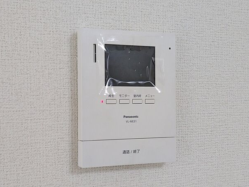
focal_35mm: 54
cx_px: 129
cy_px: 96
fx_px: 388
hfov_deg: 35.5
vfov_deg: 27.0
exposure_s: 1/120
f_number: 1.89
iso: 277
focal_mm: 5.43
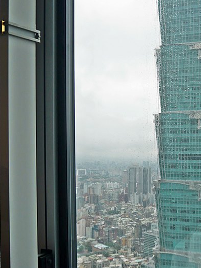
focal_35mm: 53
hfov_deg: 26.5
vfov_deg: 36.1
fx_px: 410
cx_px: 187
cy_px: 114
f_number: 4
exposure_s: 1/640
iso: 200
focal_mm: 14
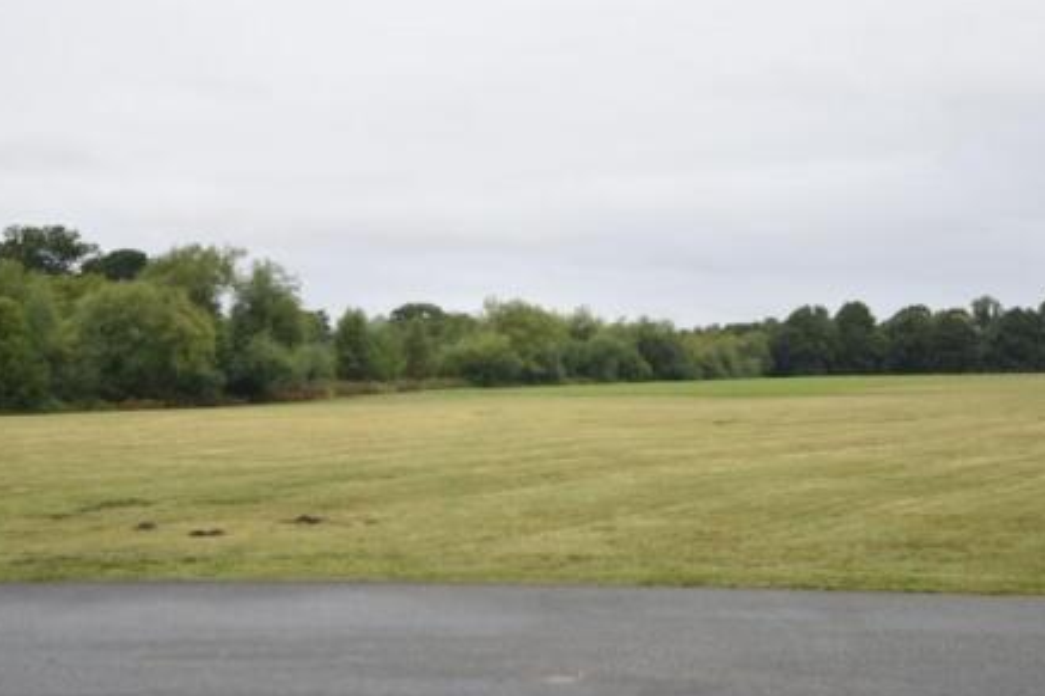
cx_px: 501
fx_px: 1306
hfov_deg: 43.6
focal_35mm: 45
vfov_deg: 29.8
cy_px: 310
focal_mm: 20
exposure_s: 1/800
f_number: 3.5
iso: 100
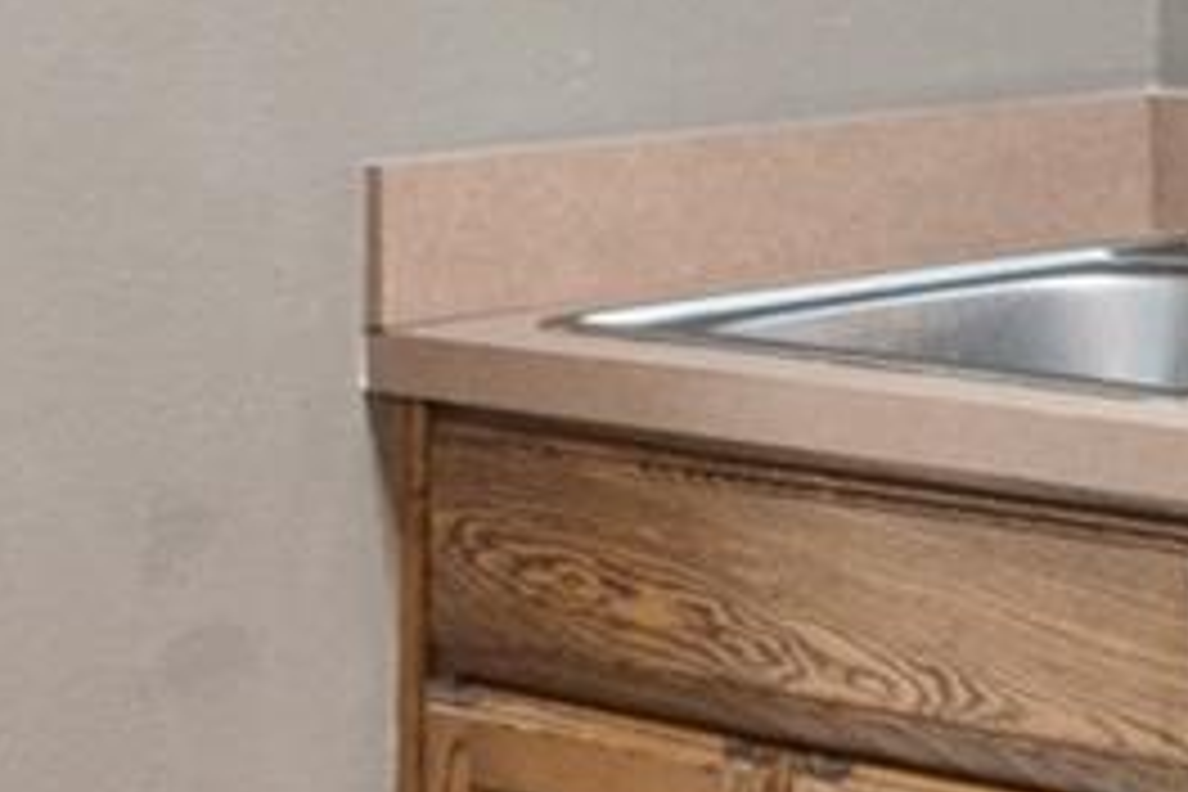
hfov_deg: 13.6
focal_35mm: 124
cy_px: -191
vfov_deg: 10.8
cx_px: 2506
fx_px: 4092
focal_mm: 16
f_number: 8
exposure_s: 1.3
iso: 320
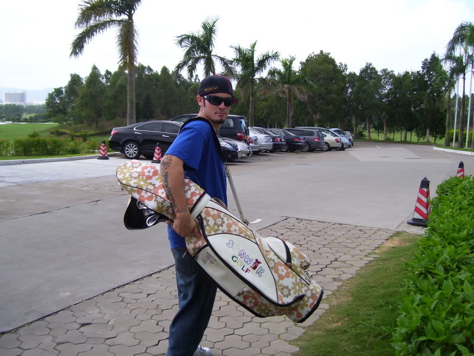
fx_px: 507
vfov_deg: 38.7
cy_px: 178
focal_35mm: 37
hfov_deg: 50.1
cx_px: 237
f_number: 2.7
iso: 80
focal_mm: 6
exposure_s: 1/500
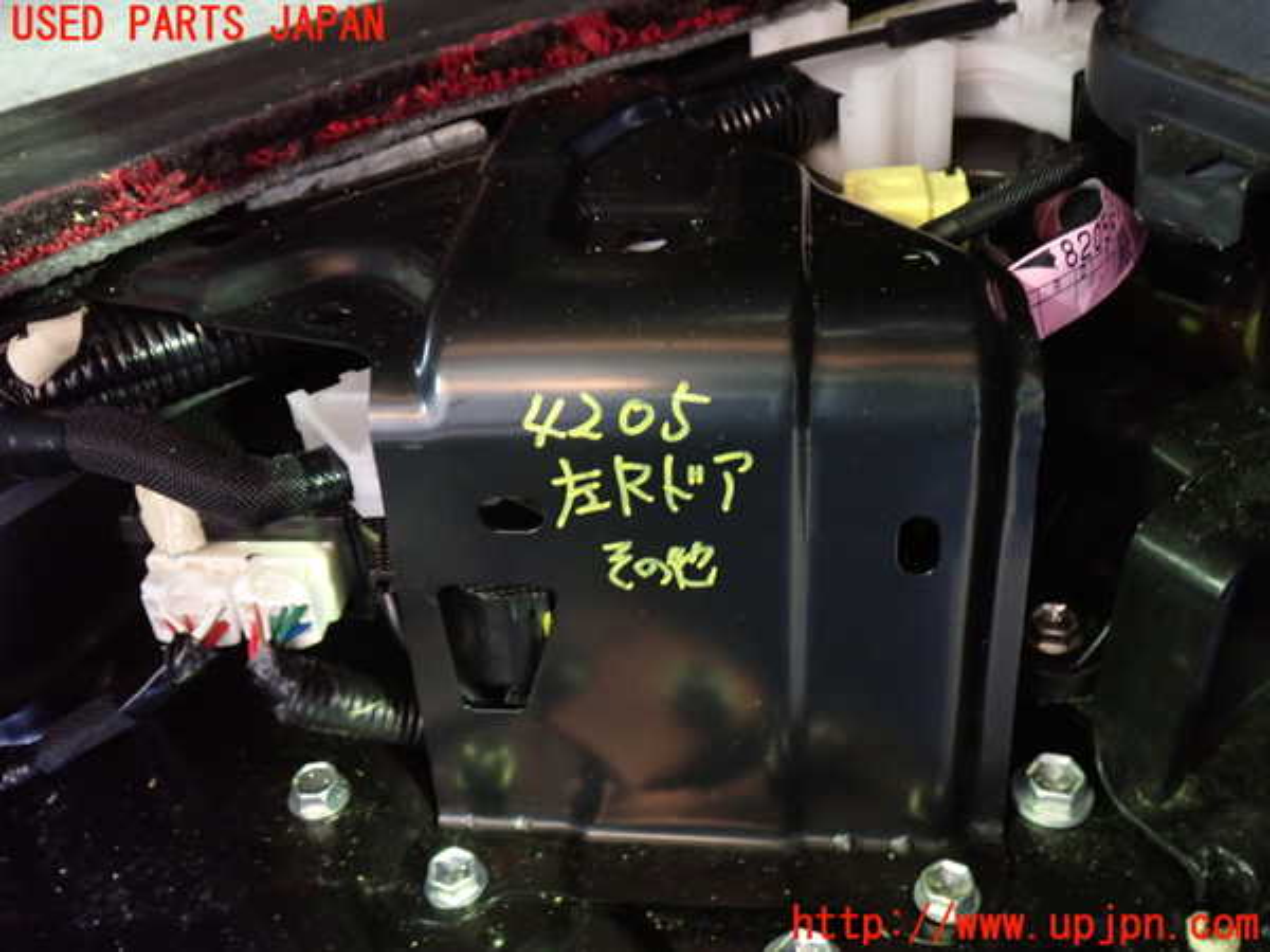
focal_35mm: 36
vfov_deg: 39.7
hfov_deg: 51.4
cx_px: 635
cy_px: 476
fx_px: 1321
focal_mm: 6.37
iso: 1000
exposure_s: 1/10
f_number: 2.5
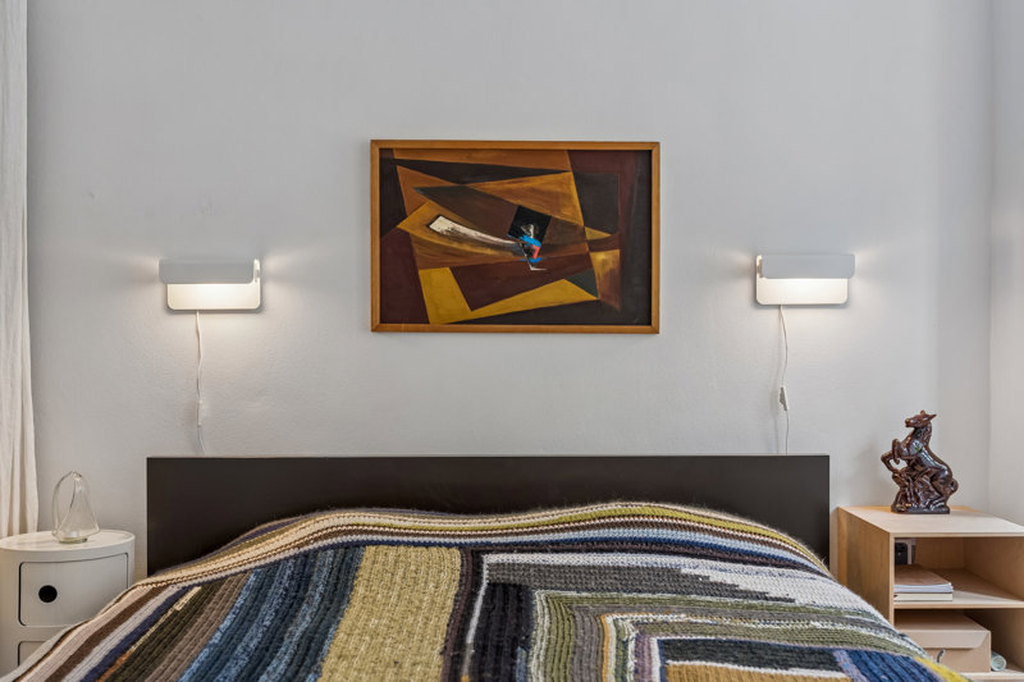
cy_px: 341
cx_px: 512
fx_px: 995
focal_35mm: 35
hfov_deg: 54.4
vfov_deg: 37.8
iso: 200
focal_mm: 35
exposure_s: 1/8
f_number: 8
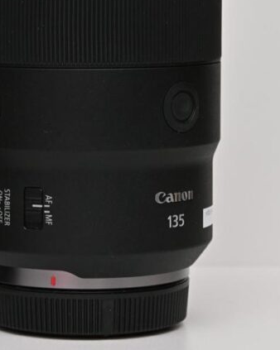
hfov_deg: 8.0
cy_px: 91
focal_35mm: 191
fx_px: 1980
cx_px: -28
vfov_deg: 10.1
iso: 800
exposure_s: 1/200
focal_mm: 56
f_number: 8
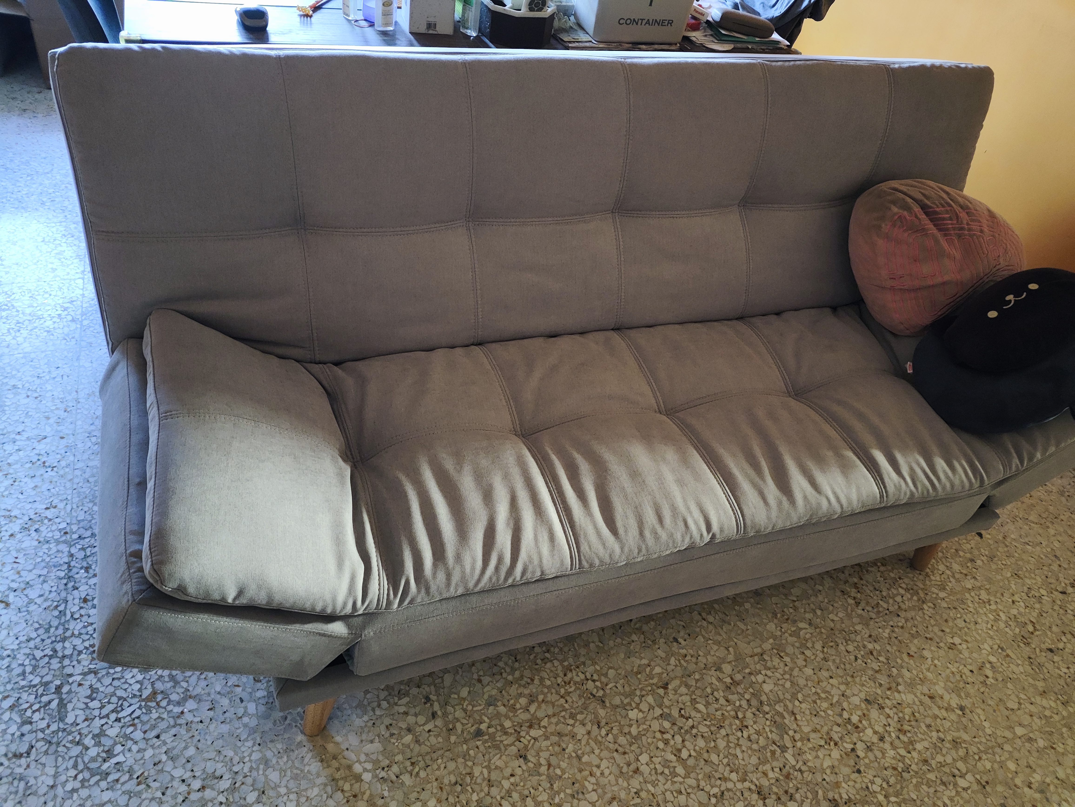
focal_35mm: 25
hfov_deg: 69.4
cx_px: 538
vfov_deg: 54.9
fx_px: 777
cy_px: 404
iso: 895
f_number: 1.79
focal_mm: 4.71
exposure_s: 1/16.7
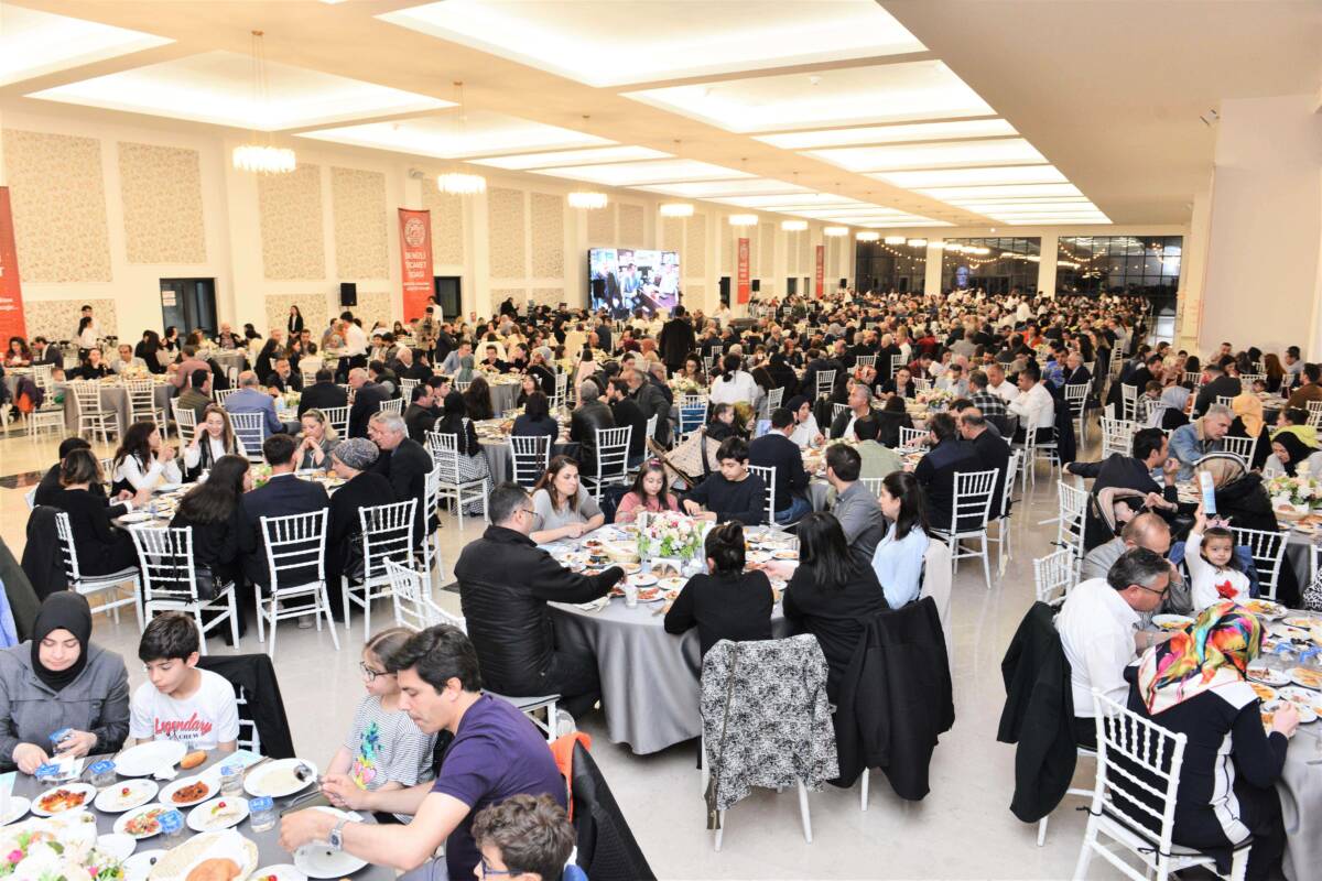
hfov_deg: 73.7
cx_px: 661
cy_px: 440
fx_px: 881
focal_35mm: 24
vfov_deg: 53.1
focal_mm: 24
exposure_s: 1/60
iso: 1600
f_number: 6.3
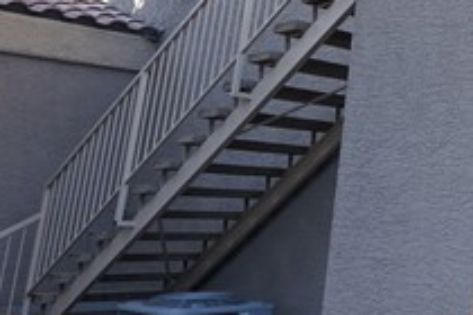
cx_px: 691
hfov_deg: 25.3
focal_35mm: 62
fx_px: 815
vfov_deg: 21.2
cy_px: 9
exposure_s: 1/80
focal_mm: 12
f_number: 9
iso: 320
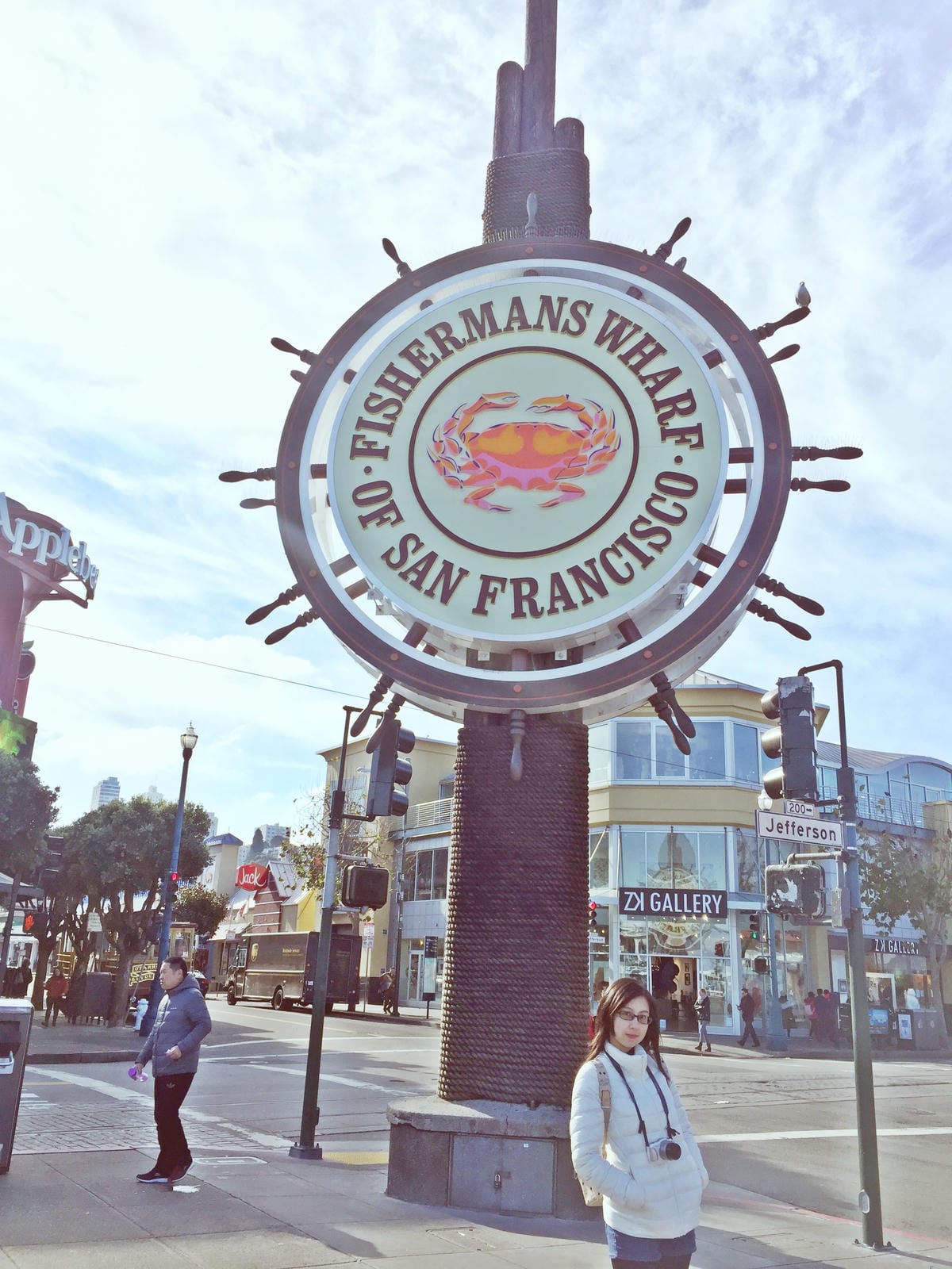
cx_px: 476
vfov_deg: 61.7
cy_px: 634
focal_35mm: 29
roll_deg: -2.9
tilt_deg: +17.4
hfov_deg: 48.2
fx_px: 1063
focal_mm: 4.15
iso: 32
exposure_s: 1/898
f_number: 2.2
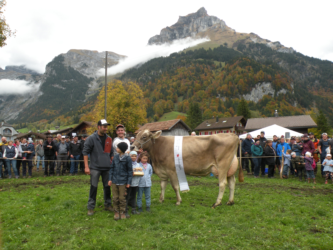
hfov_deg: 65.3
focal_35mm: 27
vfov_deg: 51.4
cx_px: 166
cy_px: 125
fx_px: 260
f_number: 4.5
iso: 64
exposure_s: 1/126
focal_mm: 4.7
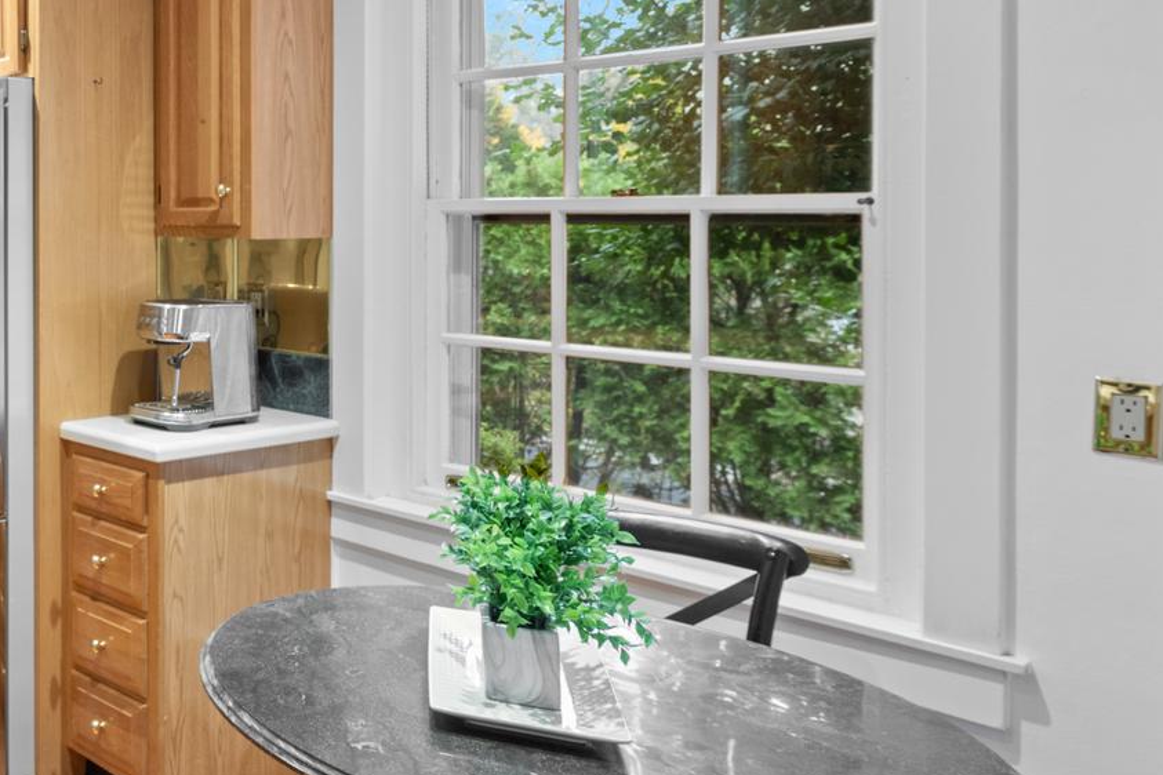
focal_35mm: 34
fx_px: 1098
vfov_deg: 38.2
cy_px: 224
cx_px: -189
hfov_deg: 41.1
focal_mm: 14
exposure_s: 1/2.5
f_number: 7.1
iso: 500
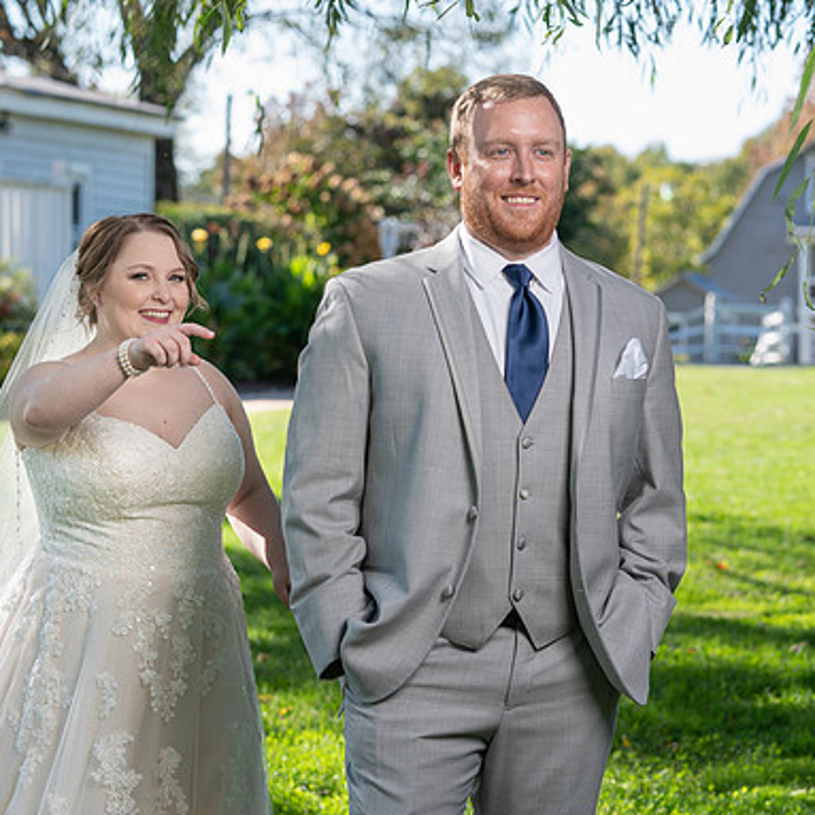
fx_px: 2717
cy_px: 394
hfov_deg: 17.1
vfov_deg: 17.1
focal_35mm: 102
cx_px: 384
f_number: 4
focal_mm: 71
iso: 50
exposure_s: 1/200
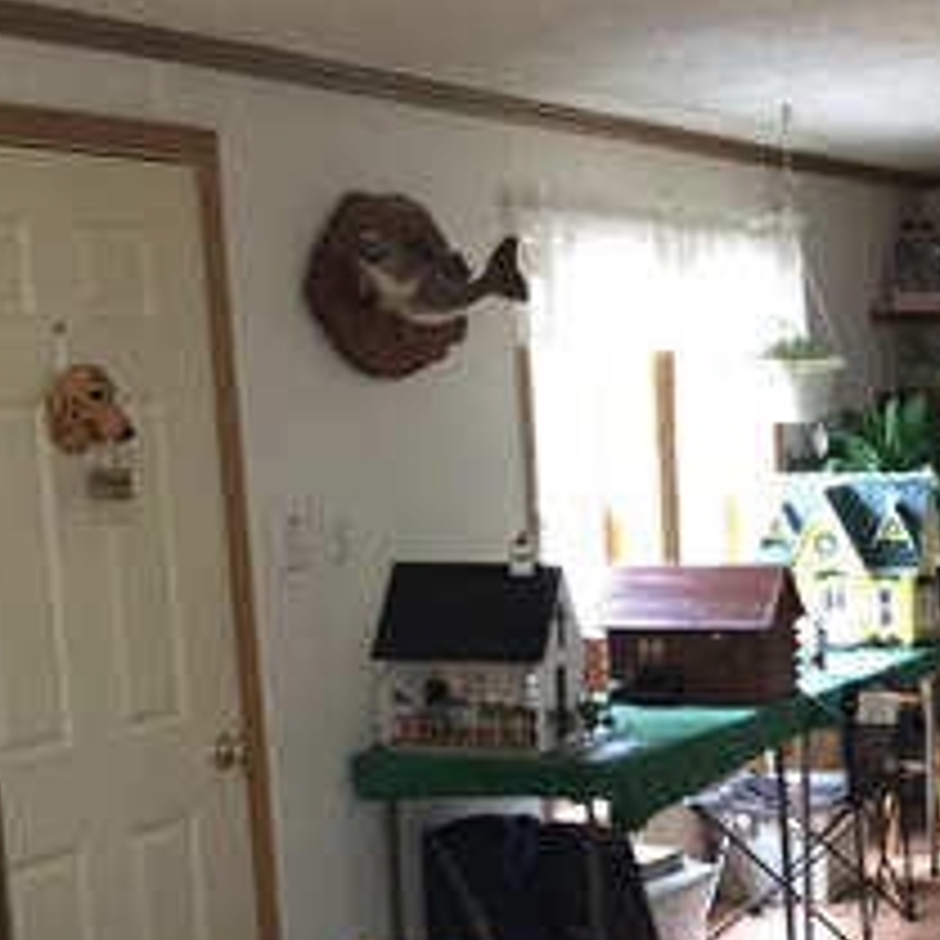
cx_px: 936
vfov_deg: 20.0
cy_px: 927
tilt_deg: -13.2
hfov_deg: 20.0
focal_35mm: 84
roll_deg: +0.7
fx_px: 2581
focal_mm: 3.3
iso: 250
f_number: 2.4
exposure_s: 1/15
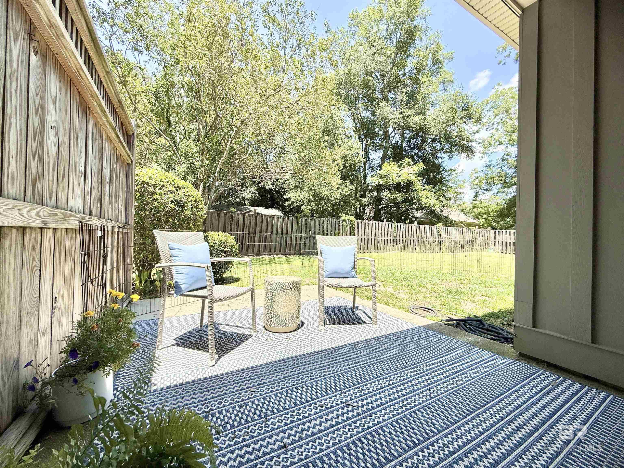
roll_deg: -1.6
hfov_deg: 102.1
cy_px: 234
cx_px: 312
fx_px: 252
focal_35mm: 14
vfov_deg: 85.7
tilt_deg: +0.6
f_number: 2.2
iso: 50
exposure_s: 1/970
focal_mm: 2.22
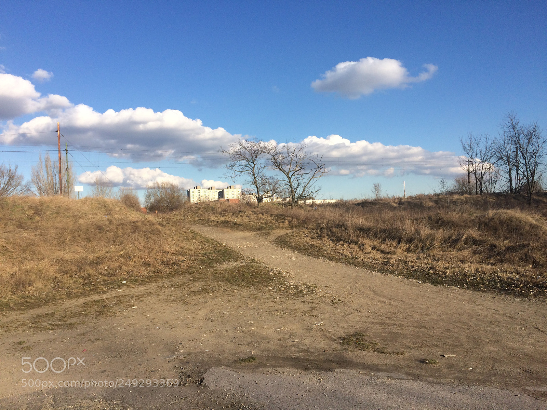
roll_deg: +3.5
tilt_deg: +1.4
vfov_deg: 48.2
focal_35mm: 29
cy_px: 205
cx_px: 274
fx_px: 458
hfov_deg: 61.7
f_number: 2.2
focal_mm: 4.15
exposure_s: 1/2160
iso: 32
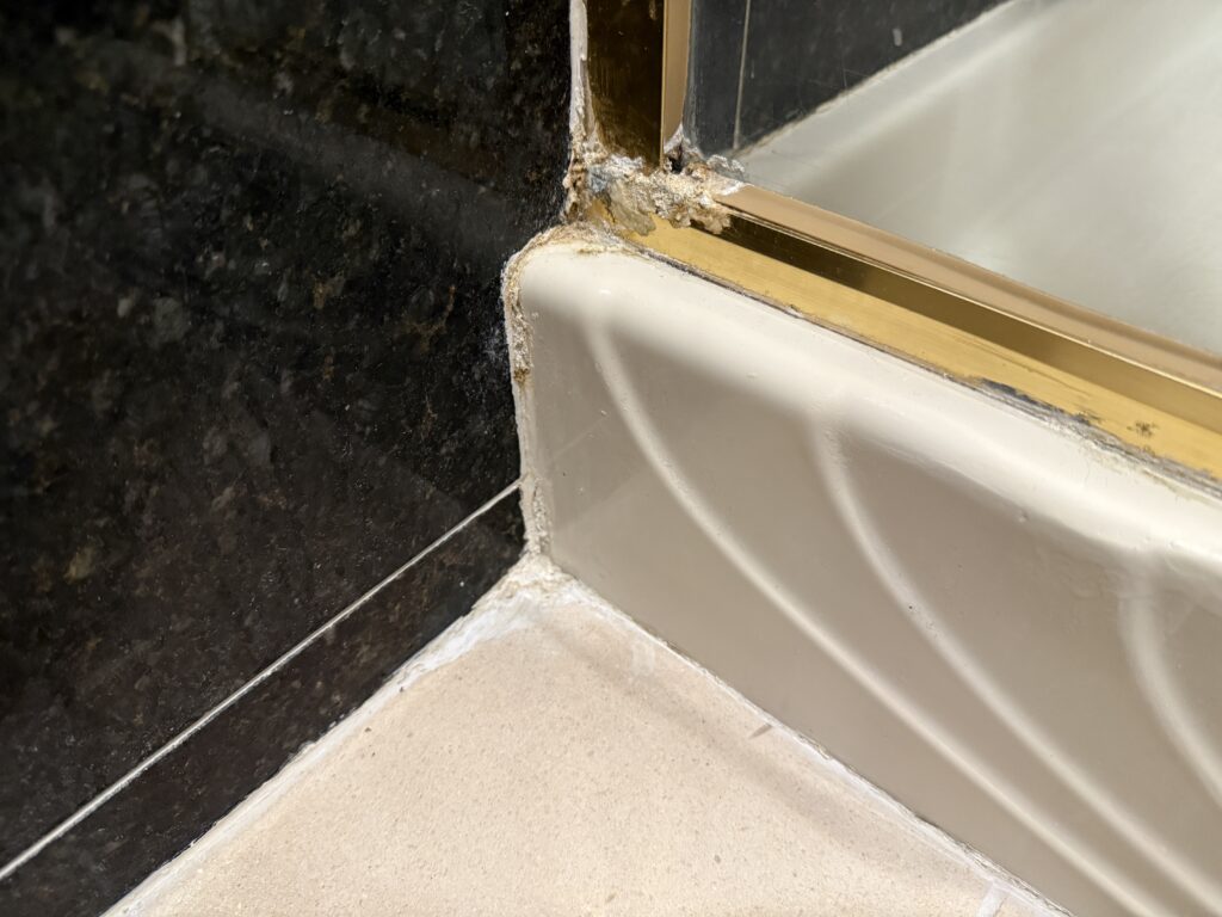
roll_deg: +2.4
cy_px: 458
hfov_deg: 71.6
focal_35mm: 24
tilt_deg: -42.0
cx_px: 611
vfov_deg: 56.8
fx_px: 847
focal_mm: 6.76
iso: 500
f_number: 1.78
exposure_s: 1/60
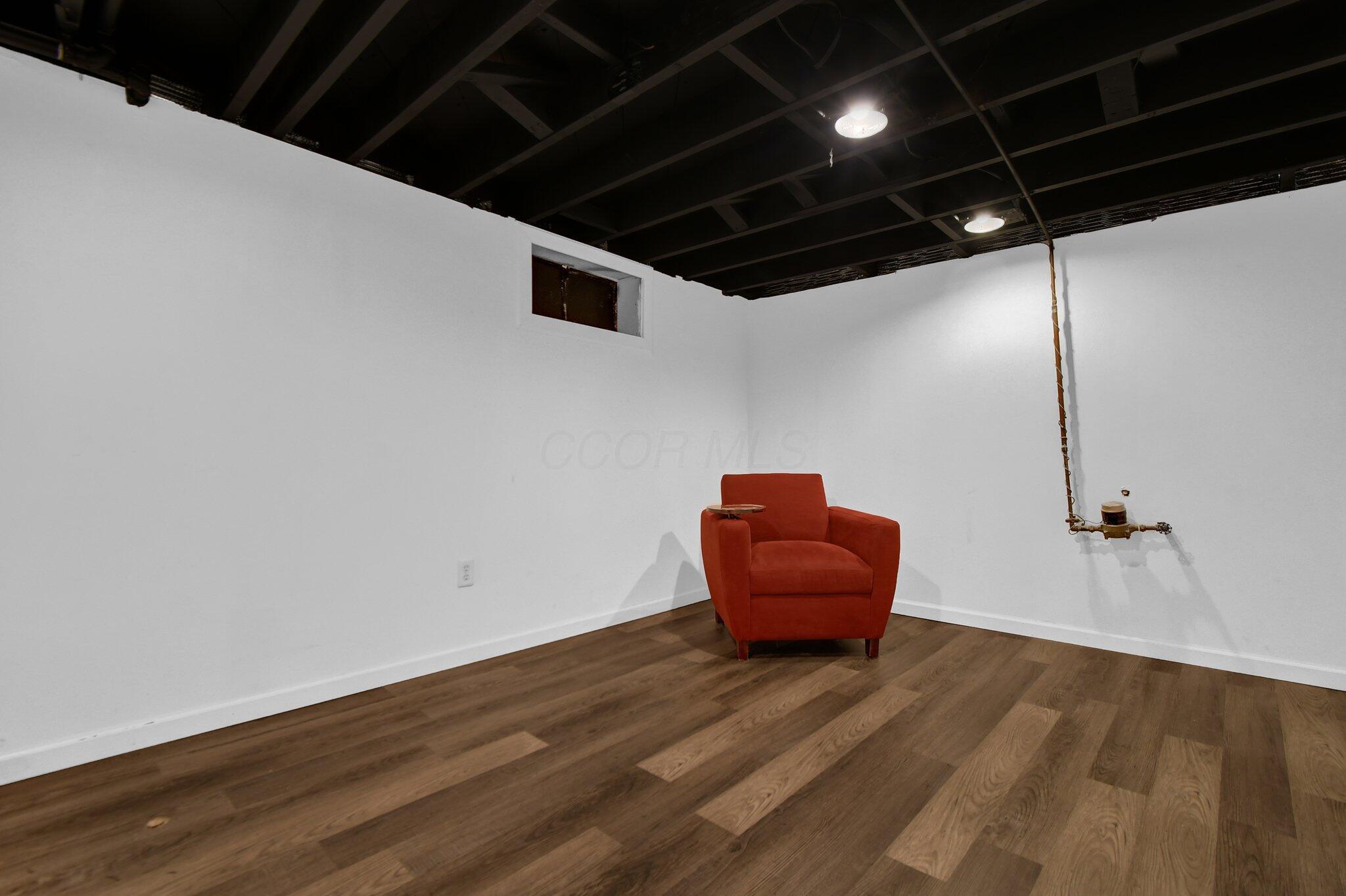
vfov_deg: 77.3
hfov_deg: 100.4
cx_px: 673
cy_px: 448
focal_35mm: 15
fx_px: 561
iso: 640
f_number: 7.1
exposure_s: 1/2.5
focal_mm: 10
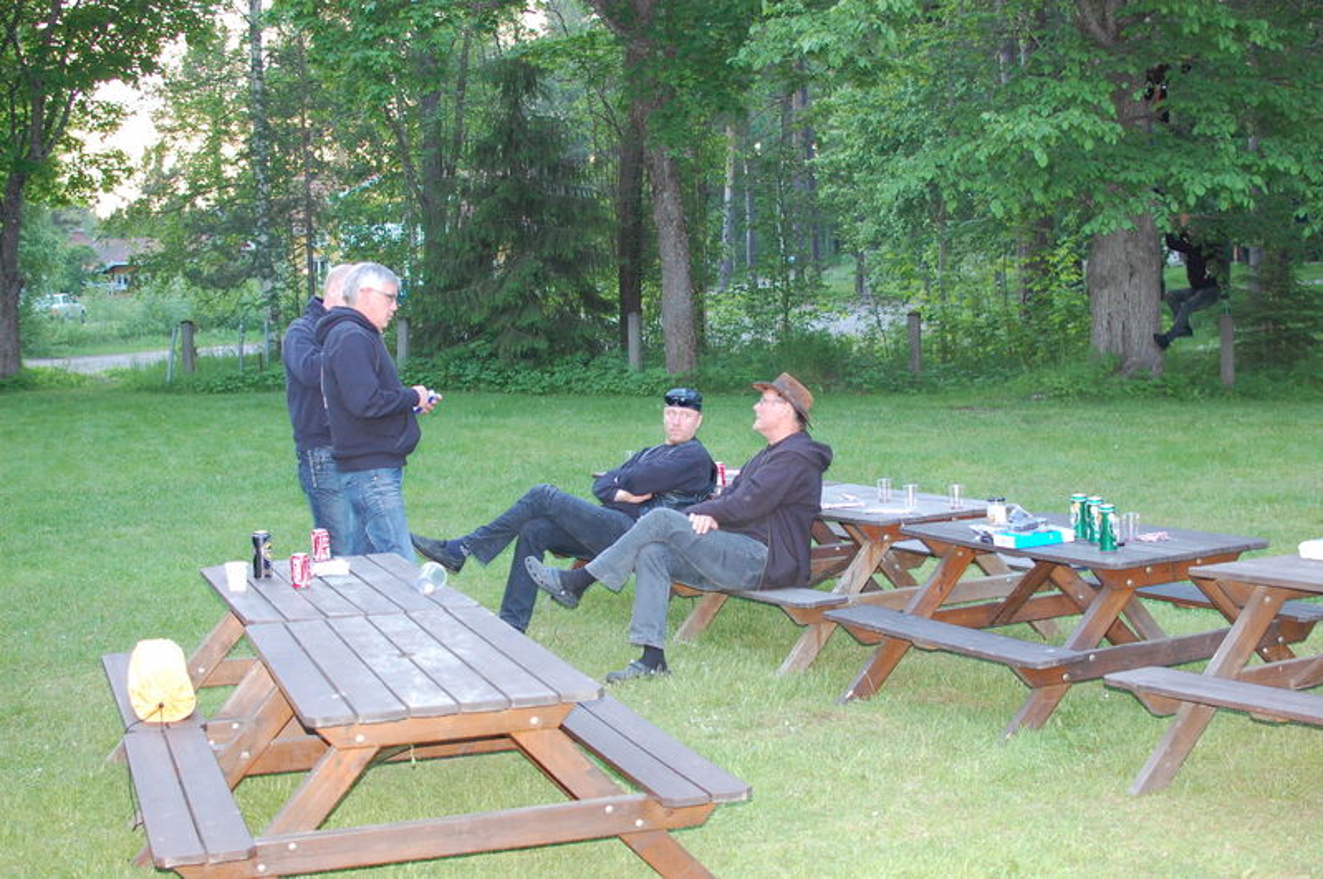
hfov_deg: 37.9
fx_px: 1927
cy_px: 440
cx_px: 662
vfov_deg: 25.7
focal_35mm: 52
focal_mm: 35
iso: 1100
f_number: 2.8
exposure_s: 1/60
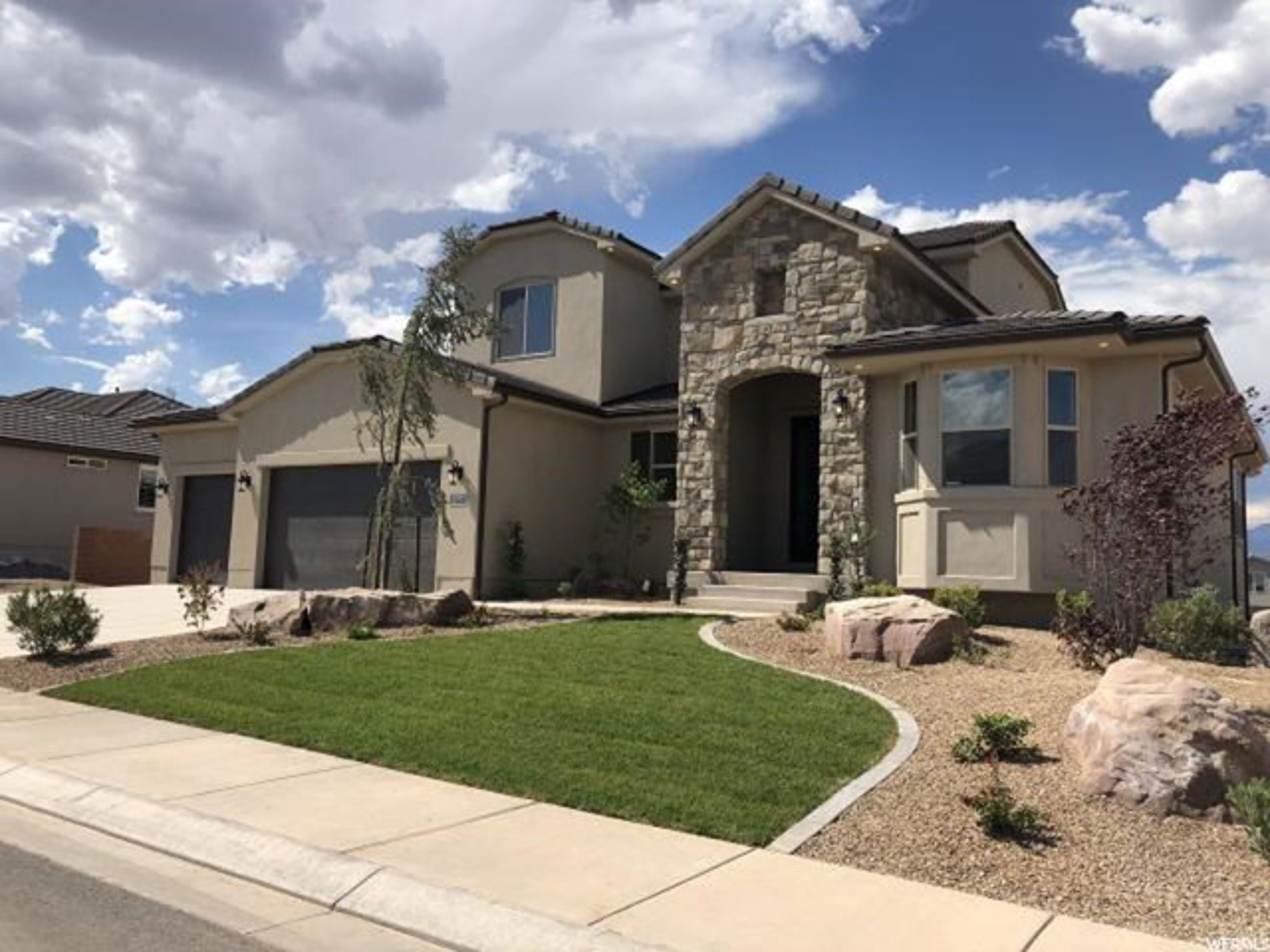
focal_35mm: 28
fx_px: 1027
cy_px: 476
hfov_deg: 63.4
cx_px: 635
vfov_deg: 49.7
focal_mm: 4
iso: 20
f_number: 1.8
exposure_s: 1/2183
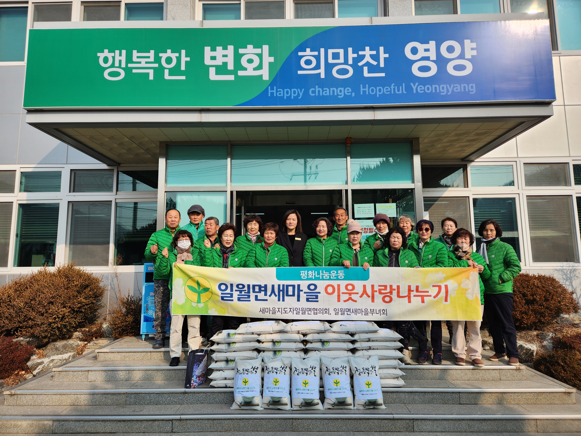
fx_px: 386
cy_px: 218
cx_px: 290
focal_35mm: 23
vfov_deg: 58.9
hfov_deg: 73.9
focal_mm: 5.4
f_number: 1.8
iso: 20
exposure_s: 1/1874
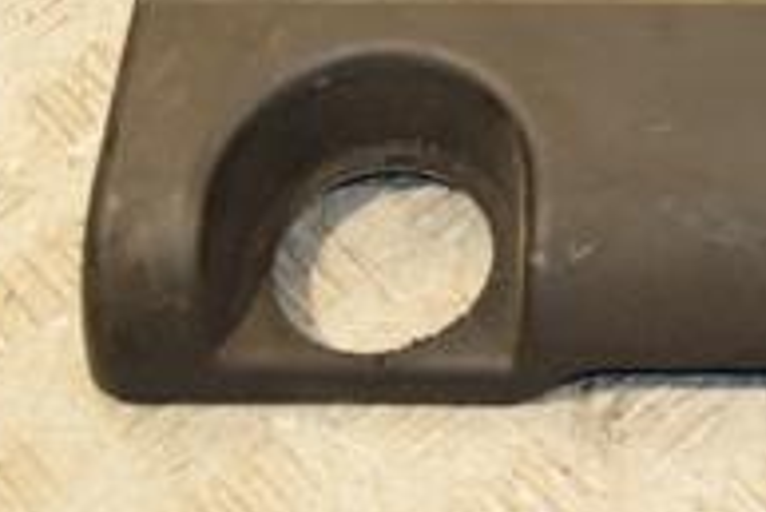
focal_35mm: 117
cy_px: -187
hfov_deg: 16.7
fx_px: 2482
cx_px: 941
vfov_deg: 11.4
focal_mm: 25
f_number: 5
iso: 800
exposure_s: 1/125
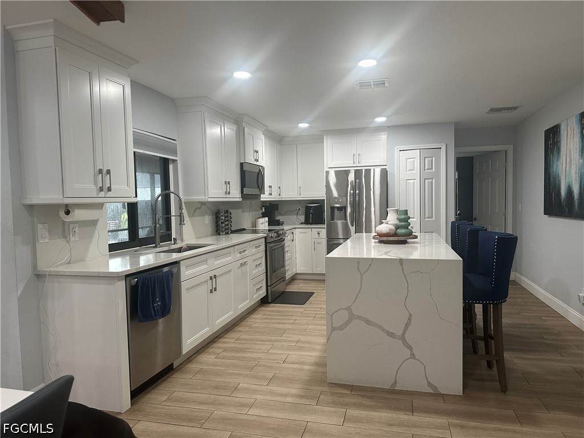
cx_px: 292
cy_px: 219
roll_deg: +1.1
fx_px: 405
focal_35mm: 24
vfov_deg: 56.8
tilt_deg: -3.6
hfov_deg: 71.6
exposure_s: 1/120
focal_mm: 6.86
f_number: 1.78
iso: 200
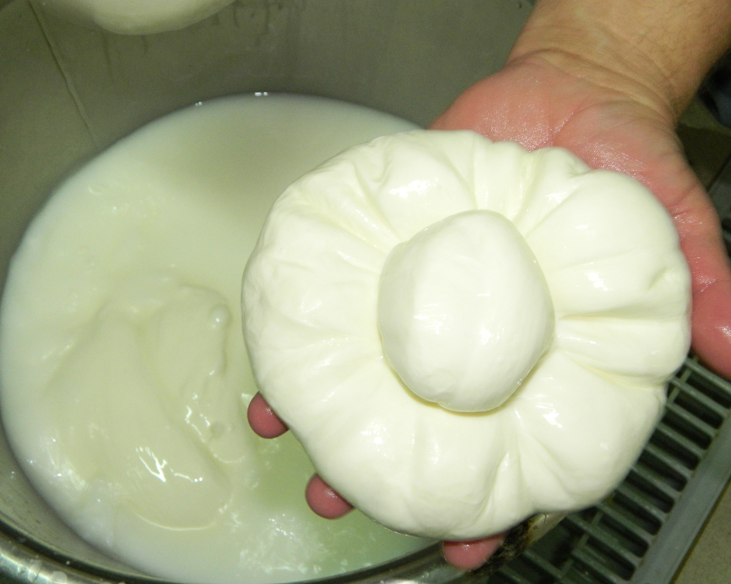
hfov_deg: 38.0
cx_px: 385
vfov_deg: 30.8
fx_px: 1060
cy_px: 292
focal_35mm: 49
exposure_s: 1/30
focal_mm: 8.4
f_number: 3.6
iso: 400
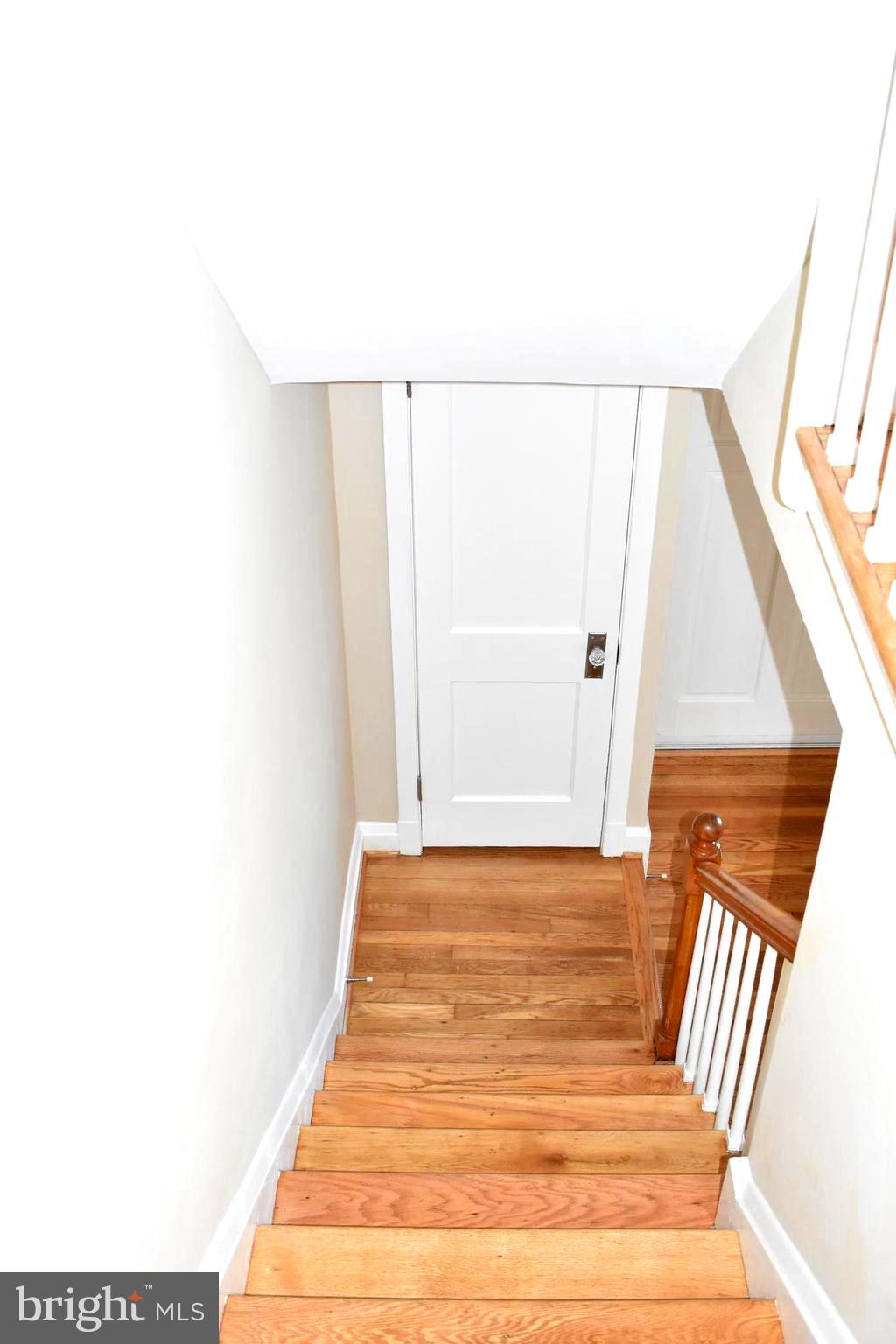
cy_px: 672
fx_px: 1344
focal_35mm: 36
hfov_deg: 36.9
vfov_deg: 53.1
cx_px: 448
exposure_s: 1/60
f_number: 5.6
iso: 2200
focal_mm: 24
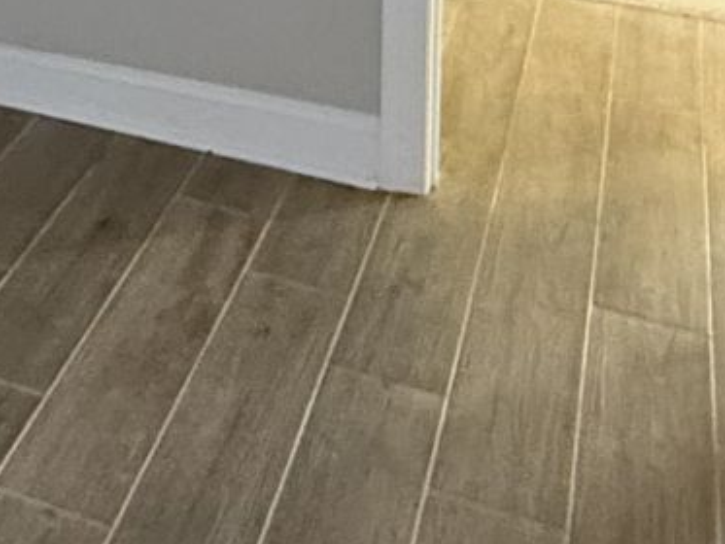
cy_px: -511
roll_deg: -0.8
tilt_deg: -4.1
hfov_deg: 23.7
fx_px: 1571
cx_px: -150
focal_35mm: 75
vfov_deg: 15.9
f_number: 2.2
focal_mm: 2.22
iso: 640
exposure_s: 1/60
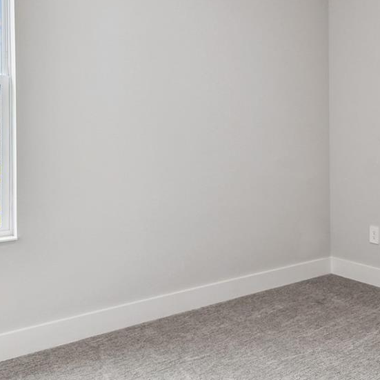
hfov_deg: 44.5
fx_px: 460
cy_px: 143
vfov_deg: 44.6
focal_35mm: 37
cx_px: 240
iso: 100
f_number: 7.1
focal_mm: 10
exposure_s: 1/10
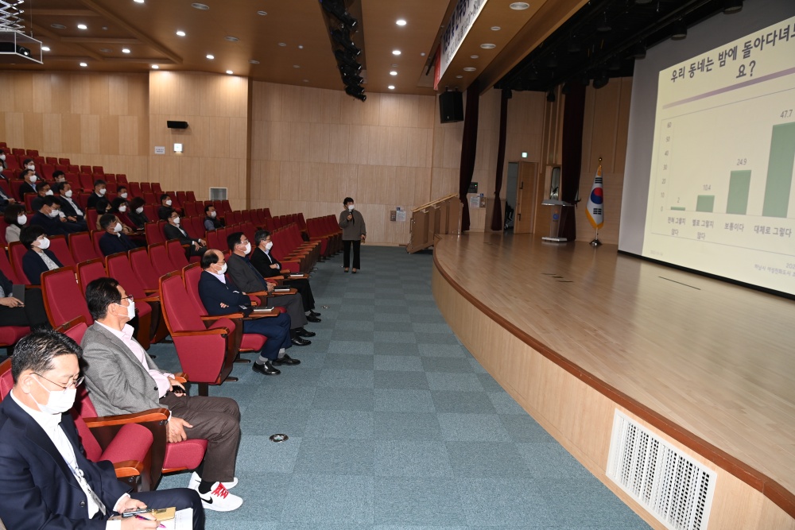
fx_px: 530
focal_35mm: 24
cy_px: 265
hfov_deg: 73.7
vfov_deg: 53.1
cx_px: 398
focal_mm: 24
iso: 800
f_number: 4.5
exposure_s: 1/80
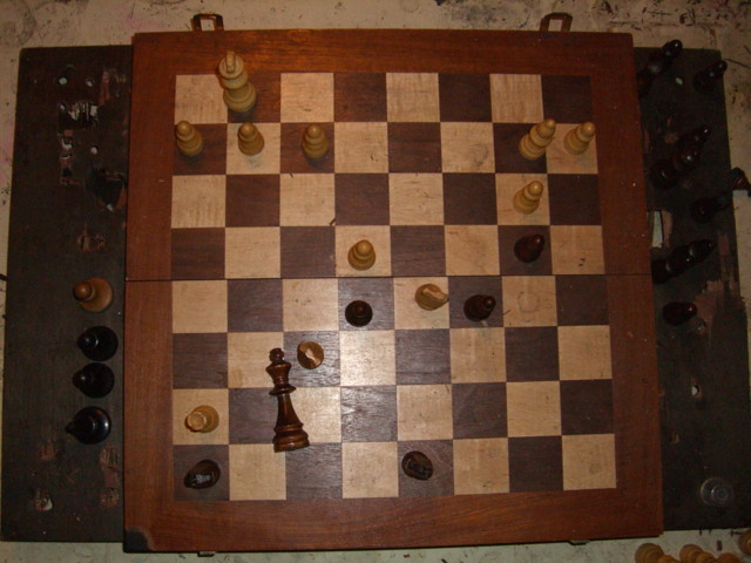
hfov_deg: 49.0
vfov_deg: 37.7
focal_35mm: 38
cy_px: 282
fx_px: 824
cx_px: 376
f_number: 2.7
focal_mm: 6.2
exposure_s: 1/60
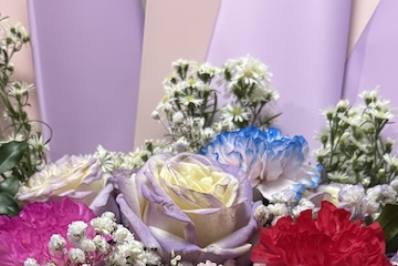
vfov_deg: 17.3
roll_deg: +0.7
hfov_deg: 28.4
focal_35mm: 71
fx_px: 785
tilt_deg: -41.6
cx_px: 170
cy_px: 398
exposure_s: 1/60
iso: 640
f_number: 1.78
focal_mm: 6.76
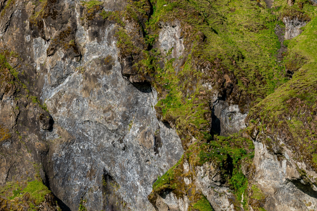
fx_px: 1514
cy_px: 198
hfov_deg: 11.8
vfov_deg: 8.0
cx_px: -3
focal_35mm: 172
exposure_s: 1/250
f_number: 9
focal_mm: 70
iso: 64
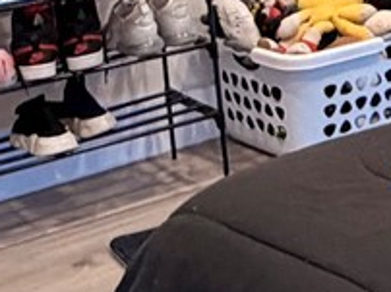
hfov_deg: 16.9
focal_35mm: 111
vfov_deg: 12.7
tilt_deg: -7.0
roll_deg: +2.7
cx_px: 472
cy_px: -133
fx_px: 1252
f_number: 2.2
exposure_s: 1/60
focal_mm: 2.22
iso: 320
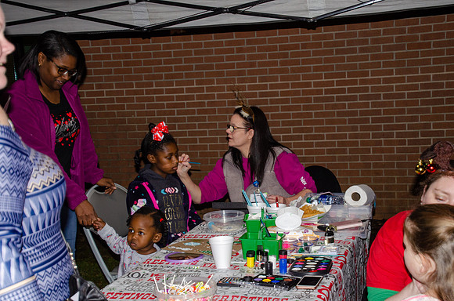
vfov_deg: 23.7
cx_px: 227
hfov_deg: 35.1
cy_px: 150
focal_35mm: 57
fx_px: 717
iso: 400
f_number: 4.5
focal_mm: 38
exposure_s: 1/60
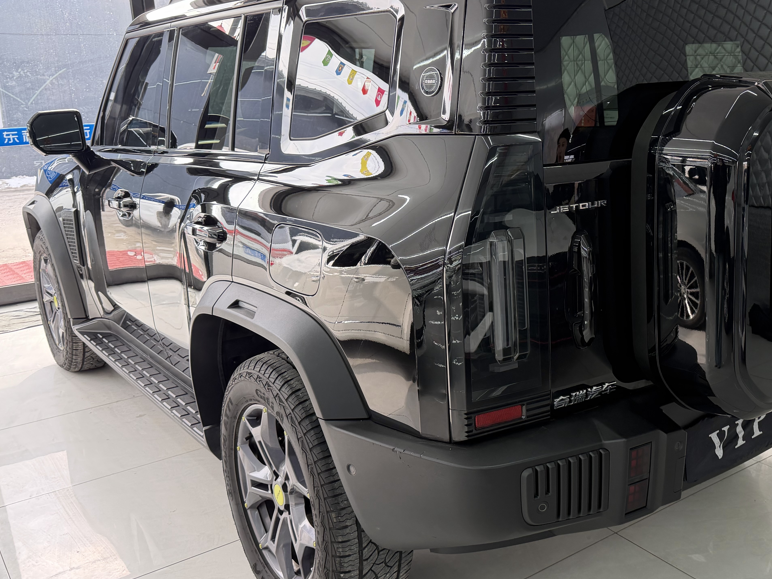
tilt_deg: -14.6
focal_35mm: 36
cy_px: 288
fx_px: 803
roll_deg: +1.2
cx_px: 520
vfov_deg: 39.7
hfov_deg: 50.4
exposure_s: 1/93
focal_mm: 6.76
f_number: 1.78
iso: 200
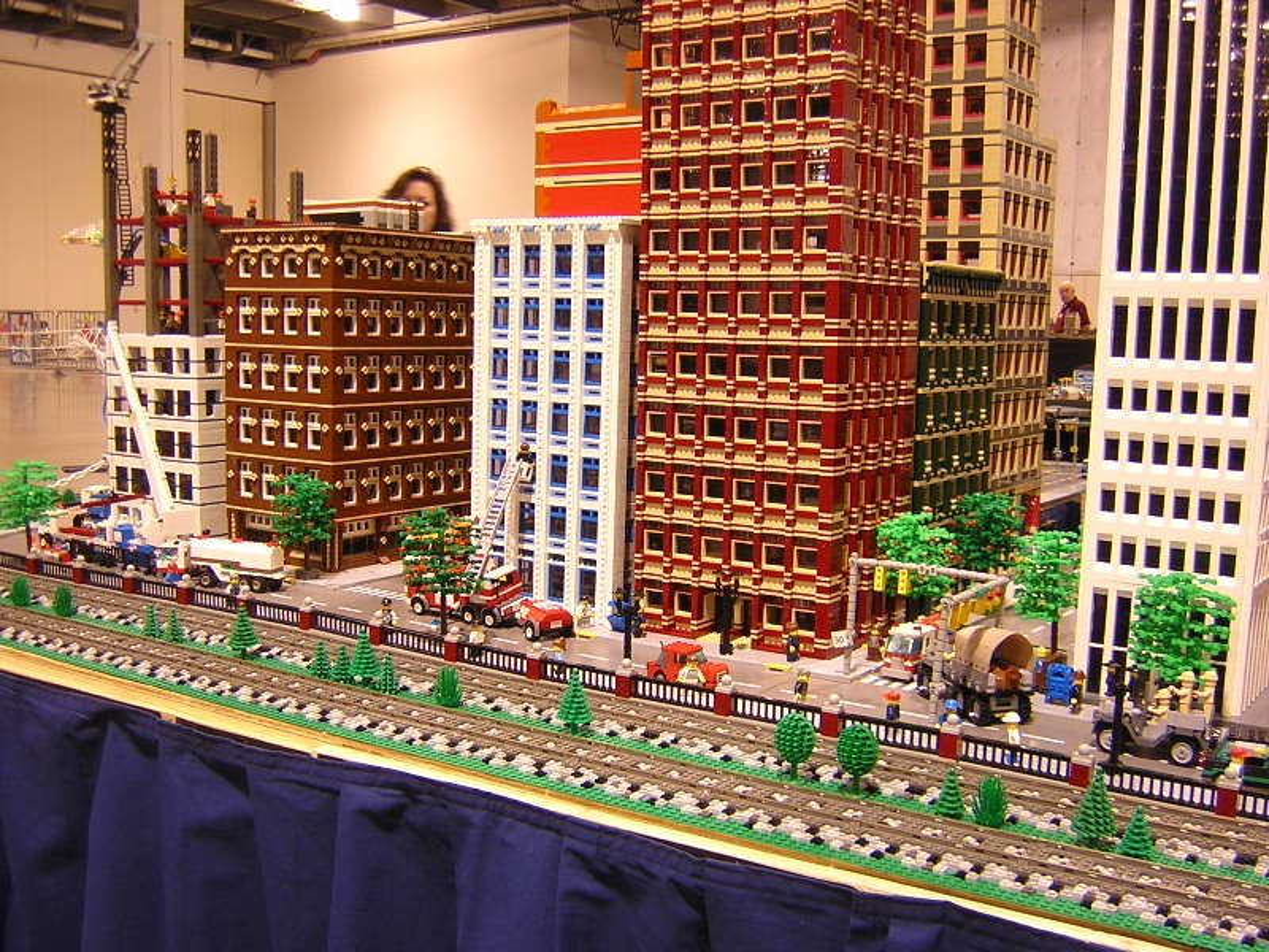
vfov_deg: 39.7
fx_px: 1320
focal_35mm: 36
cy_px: 476
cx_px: 634
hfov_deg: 51.4
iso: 100
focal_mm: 4.7
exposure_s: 1/9.9
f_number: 2.6
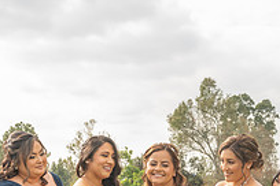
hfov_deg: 22.4
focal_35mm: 91
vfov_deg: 14.3
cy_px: 252
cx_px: 143
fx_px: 708
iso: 200
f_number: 6.3
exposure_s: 1/200
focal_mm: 32
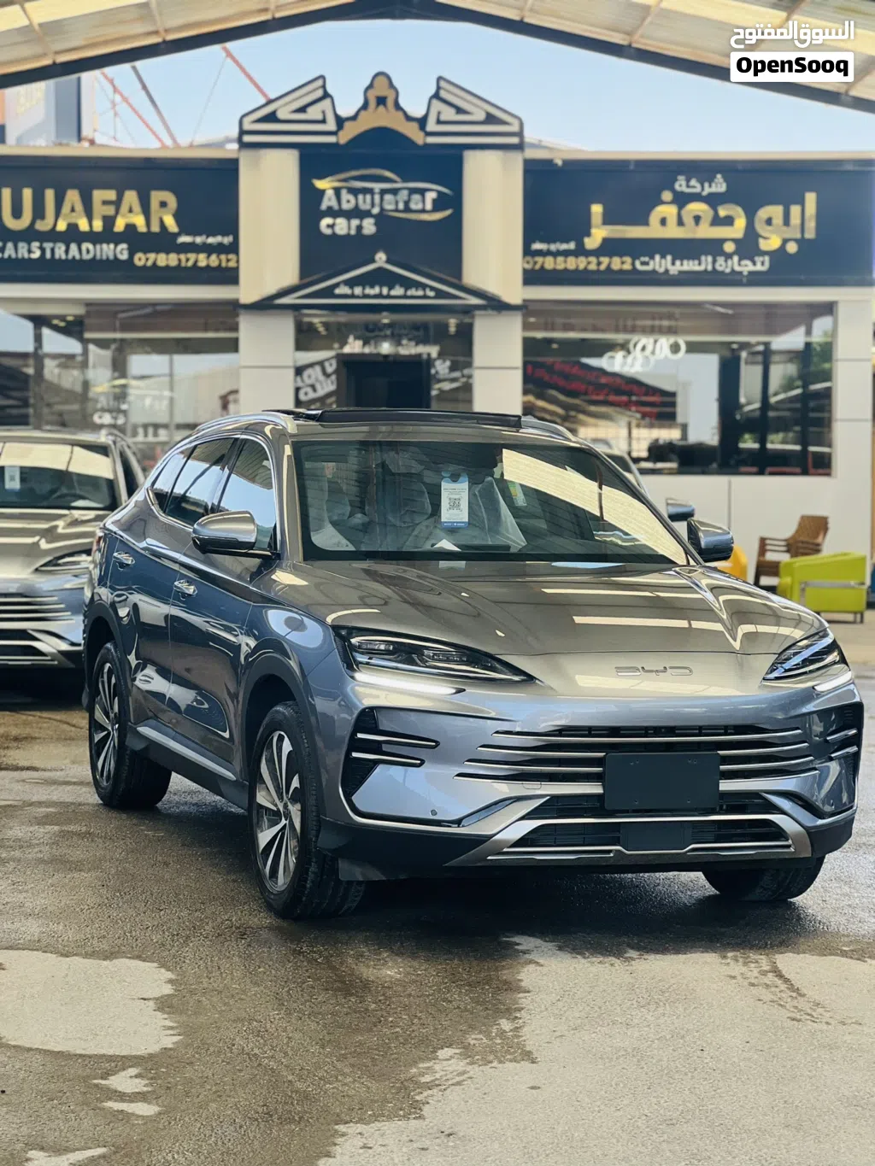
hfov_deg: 19.1
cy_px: 583
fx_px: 2595
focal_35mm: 77
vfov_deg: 25.3
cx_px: 438
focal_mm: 9
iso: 50
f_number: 2.8
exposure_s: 1/121
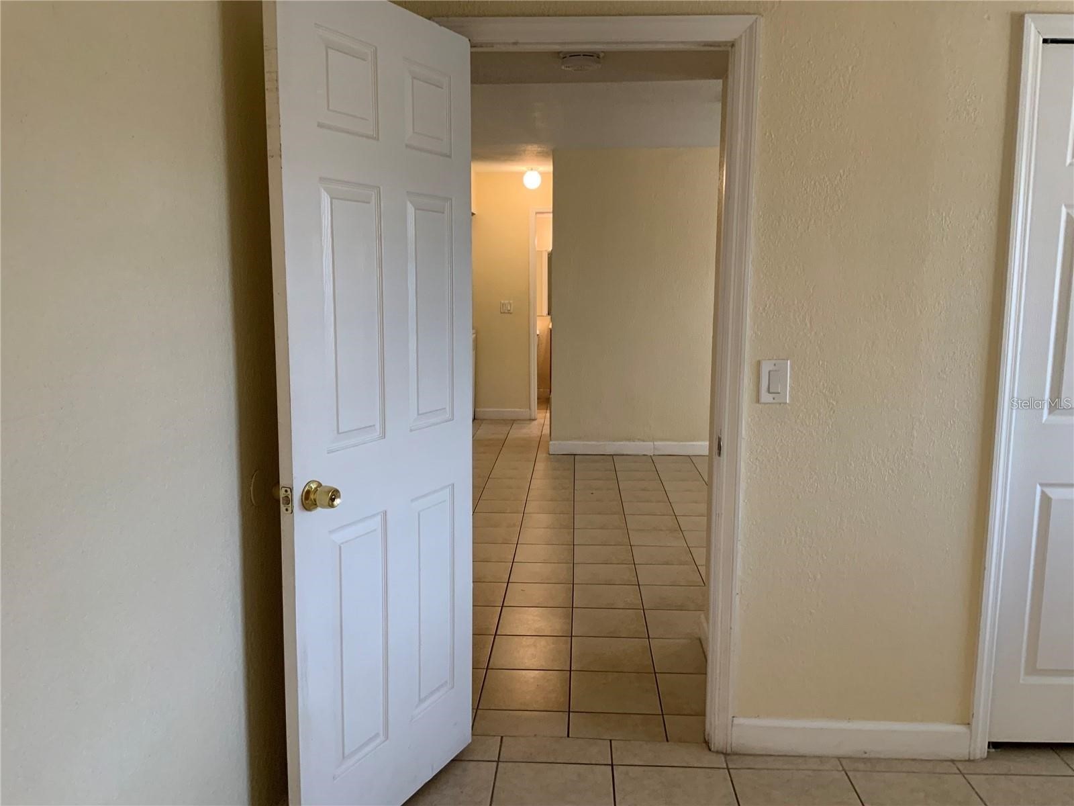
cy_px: 403
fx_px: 900
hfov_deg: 61.7
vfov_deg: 48.2
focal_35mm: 29
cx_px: 537
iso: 100
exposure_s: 1/60
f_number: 1.8
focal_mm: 3
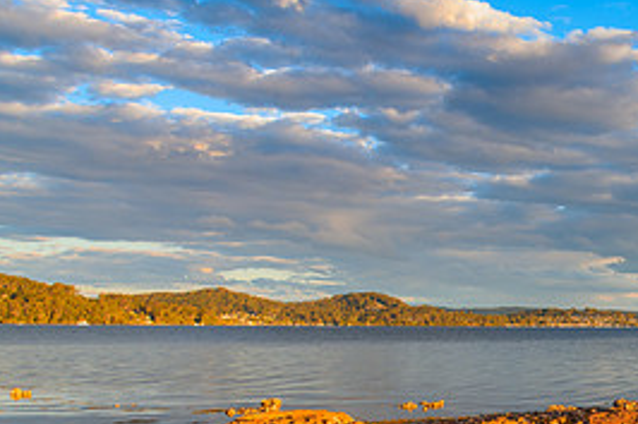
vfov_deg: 24.9
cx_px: 655
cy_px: 356
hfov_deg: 33.9
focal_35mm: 53
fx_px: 939
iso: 31
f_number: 9
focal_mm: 24
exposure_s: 1/5
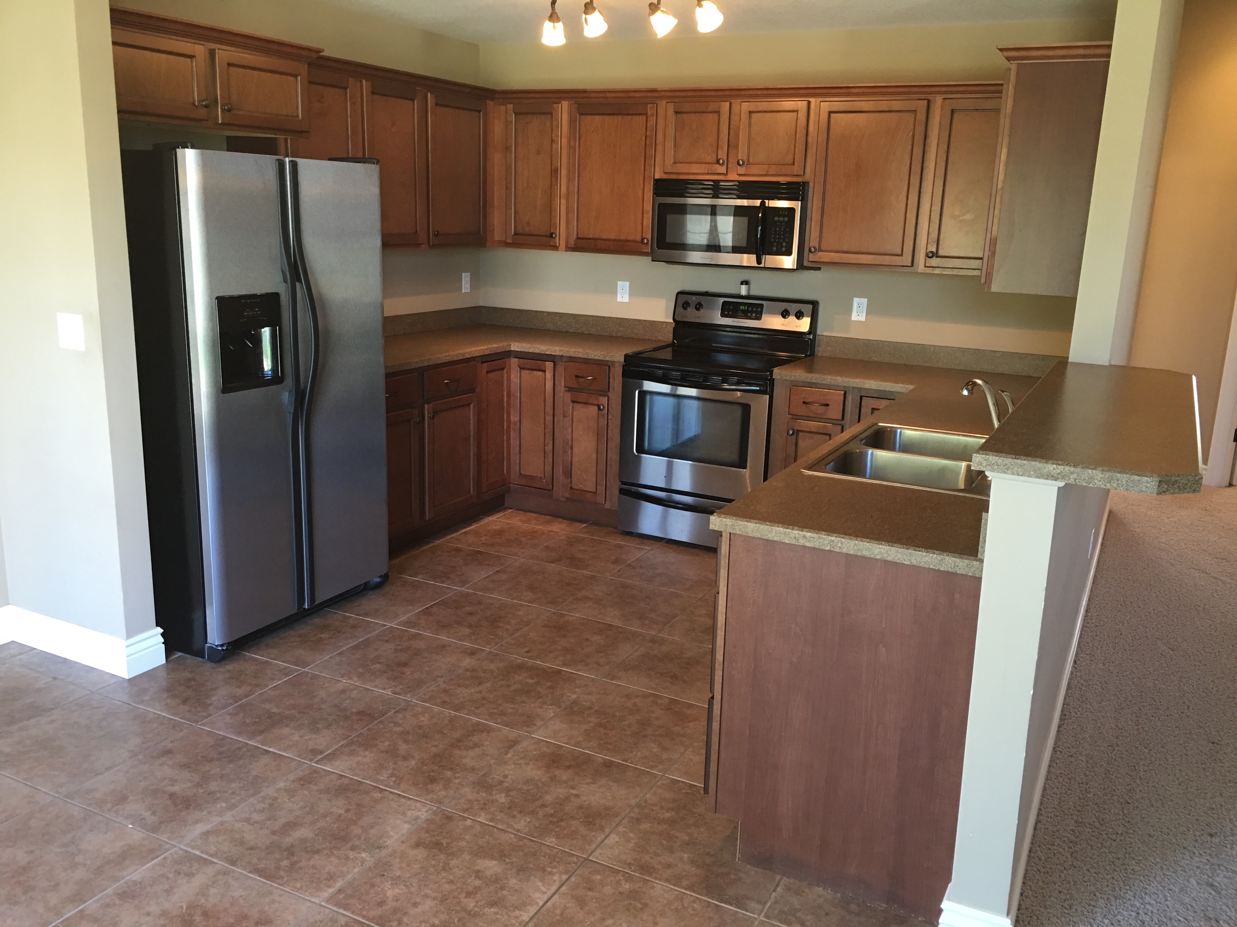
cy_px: 464
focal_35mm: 29
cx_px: 618
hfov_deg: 61.7
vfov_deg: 48.2
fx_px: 1036
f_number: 2.2
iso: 50
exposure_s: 1/15
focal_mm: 4.15
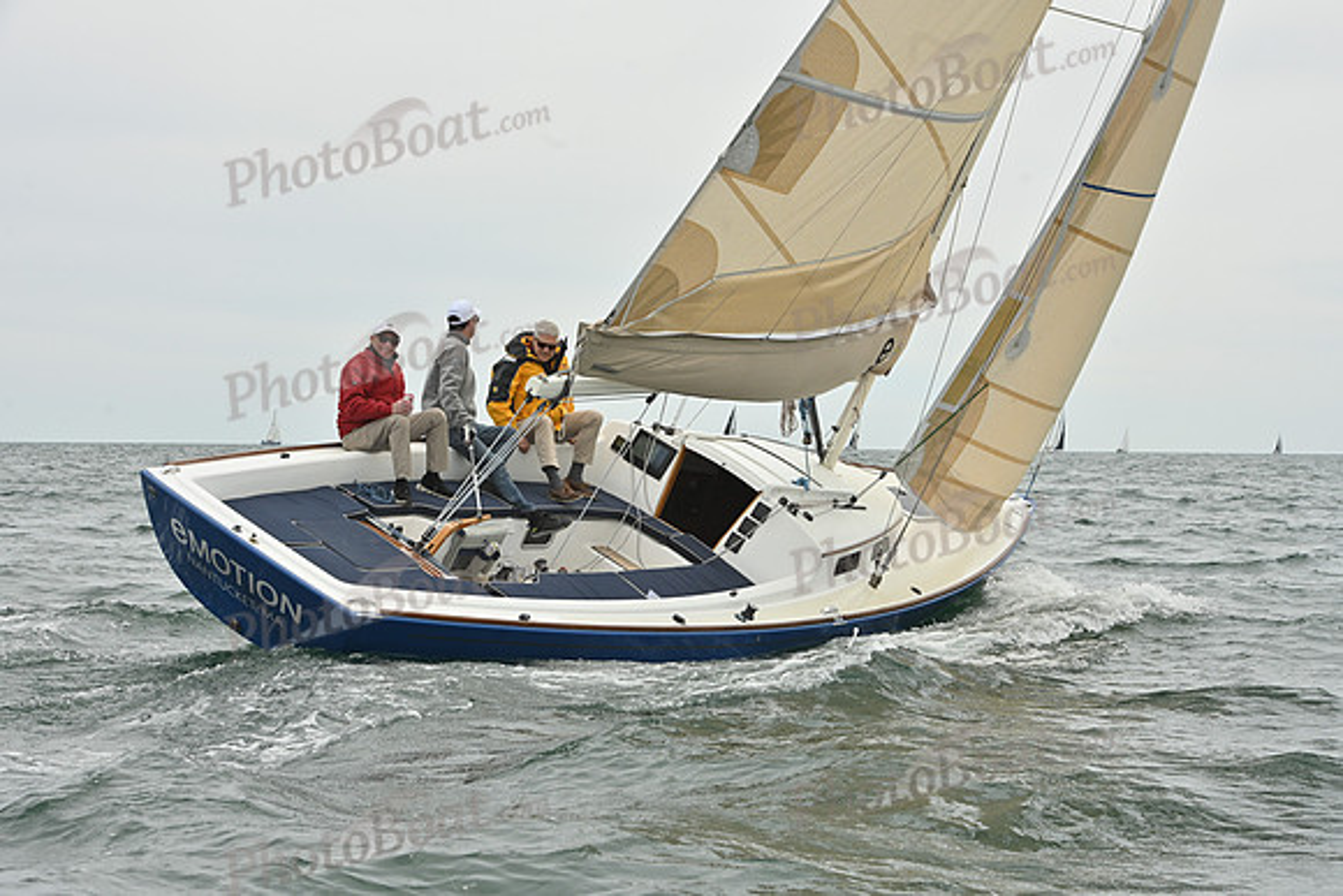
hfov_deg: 23.6
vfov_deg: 15.9
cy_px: 448
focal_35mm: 86
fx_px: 3209
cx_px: 672
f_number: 10
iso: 320
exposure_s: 1/1000
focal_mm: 86
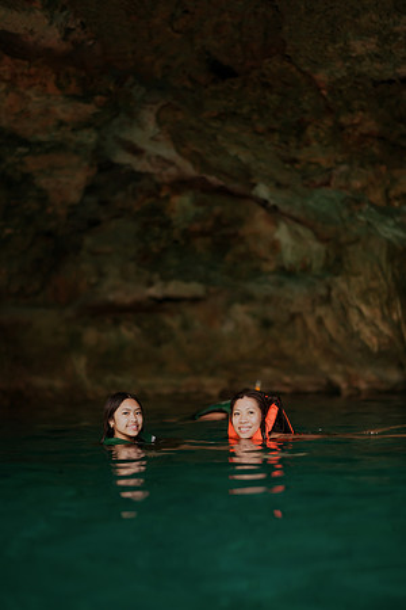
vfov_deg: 34.5
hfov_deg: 23.4
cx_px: 203
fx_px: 981
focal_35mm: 58
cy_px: 305
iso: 640
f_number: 1.4
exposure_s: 1/250
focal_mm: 58
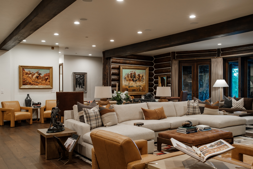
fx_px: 246
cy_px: 84
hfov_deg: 54.4
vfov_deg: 37.8
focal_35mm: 35
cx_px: 126
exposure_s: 1/10
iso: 400
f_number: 4.5
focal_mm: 23
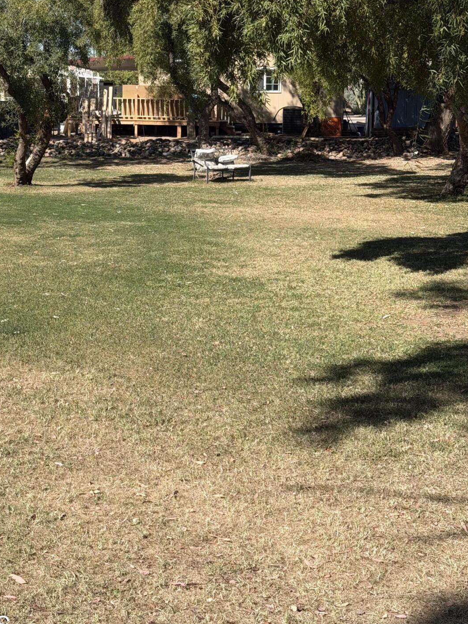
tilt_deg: -6.4
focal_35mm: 68
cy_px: 224
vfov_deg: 28.4
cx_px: 193
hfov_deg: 21.6
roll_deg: -0.6
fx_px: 1226
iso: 64
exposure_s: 1/3704
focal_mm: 6.76
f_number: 1.78
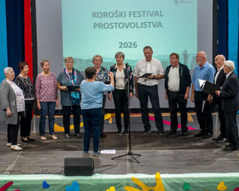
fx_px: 835
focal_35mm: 118
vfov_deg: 13.1
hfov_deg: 16.3
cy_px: 76
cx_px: 120
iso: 1000
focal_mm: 85
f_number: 2.8
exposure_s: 1/250
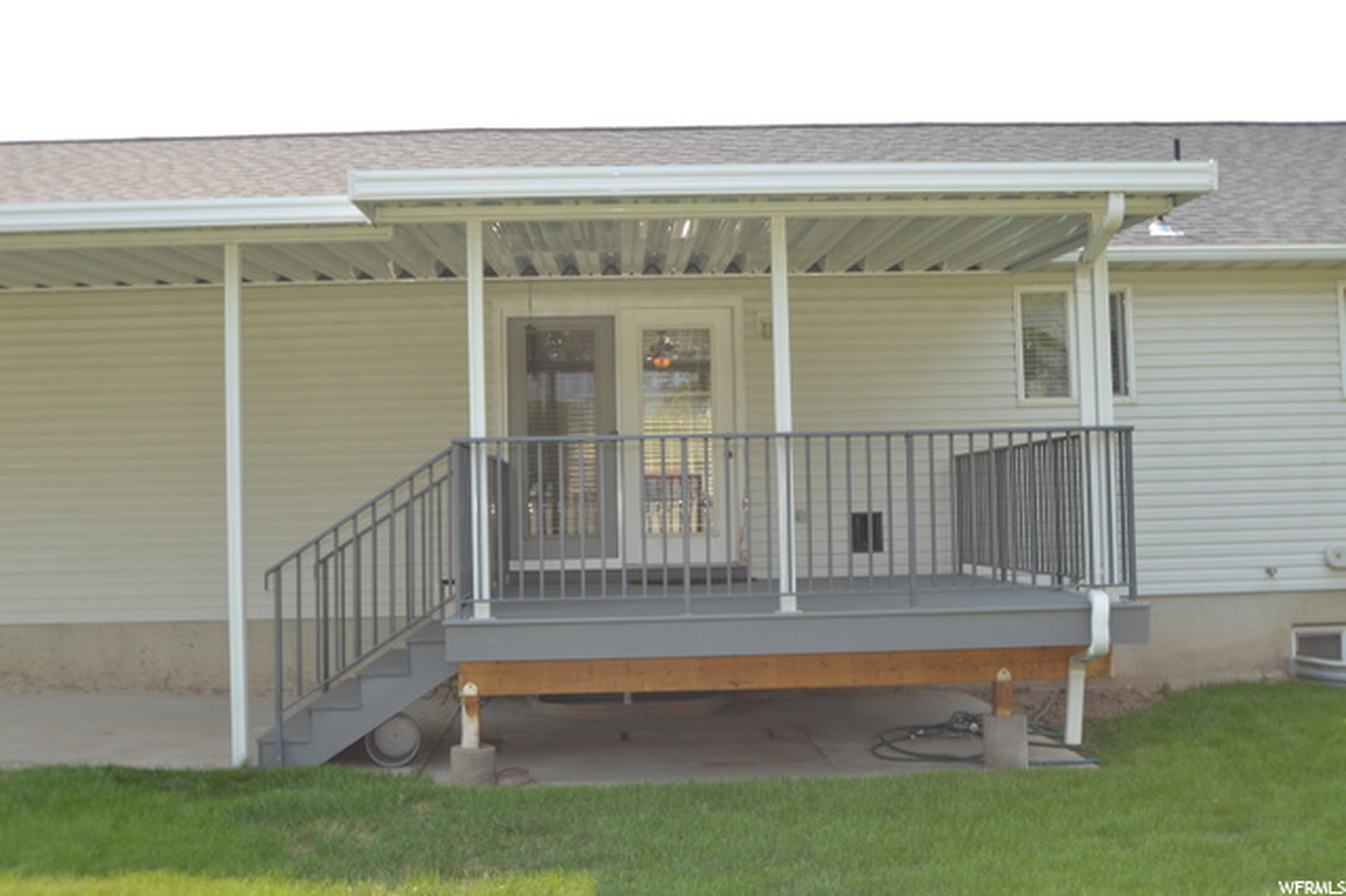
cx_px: 673
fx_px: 1345
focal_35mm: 36
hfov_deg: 53.2
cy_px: 448
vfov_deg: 36.8
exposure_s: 1/160
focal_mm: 24
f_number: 6.3
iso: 100
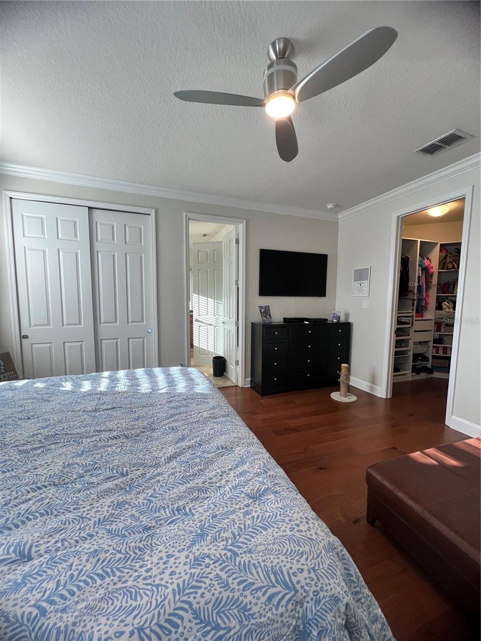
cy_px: 320
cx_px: 240
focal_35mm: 13
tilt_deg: -4.0
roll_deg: +0.7
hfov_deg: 89.9
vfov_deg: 106.2
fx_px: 241
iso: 80
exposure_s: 1/120
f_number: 1.8
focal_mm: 1.57
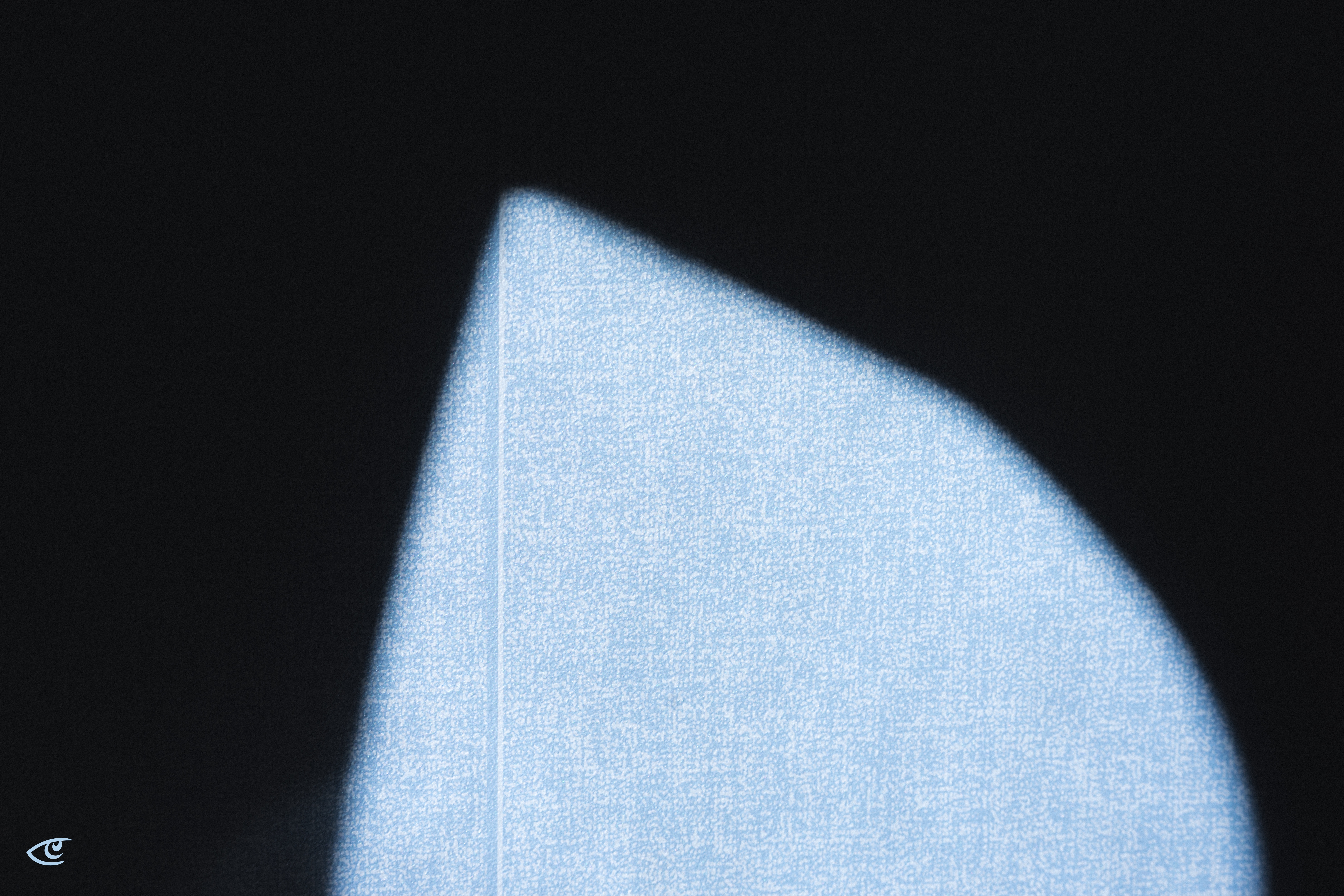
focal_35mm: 90
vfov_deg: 15.2
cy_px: 448
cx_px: 672
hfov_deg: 22.6
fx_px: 3360
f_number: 8
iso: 100
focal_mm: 90
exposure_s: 1/320
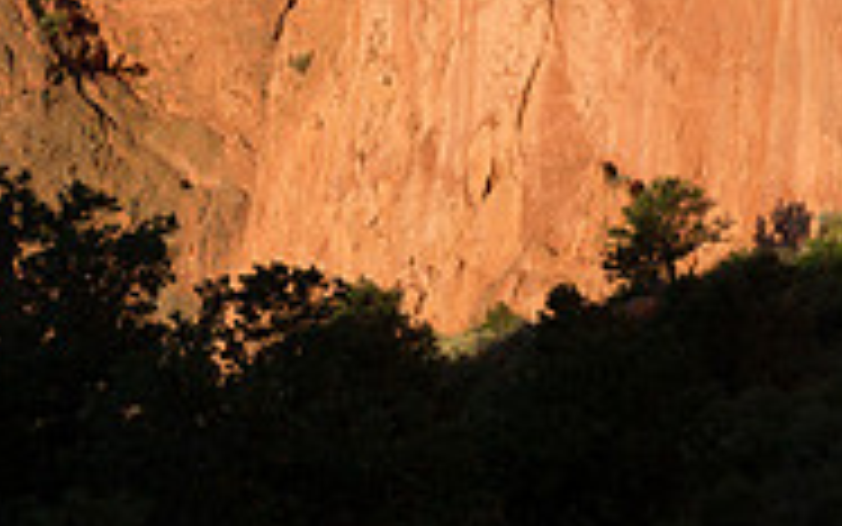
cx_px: -207
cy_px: -288
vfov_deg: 6.6
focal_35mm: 196
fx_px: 4499
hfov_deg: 10.5
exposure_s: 1/400
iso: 400
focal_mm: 62
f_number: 11
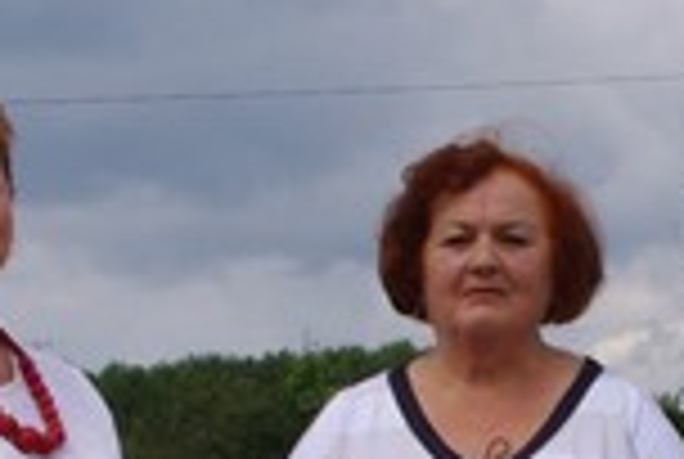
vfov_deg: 5.6
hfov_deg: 8.4
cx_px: 716
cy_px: 695
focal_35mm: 242
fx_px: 4607
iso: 200
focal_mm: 24.38
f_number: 13
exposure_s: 1/180
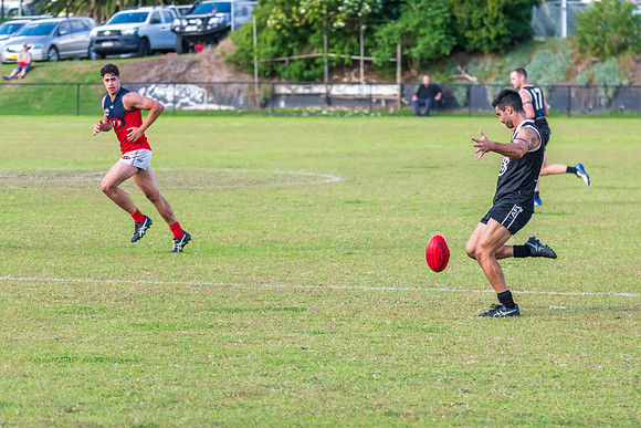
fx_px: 4654
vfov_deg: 5.3
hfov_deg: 7.9
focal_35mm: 261
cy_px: 192
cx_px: 413
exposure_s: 1/1250
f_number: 5.3
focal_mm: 200
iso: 800
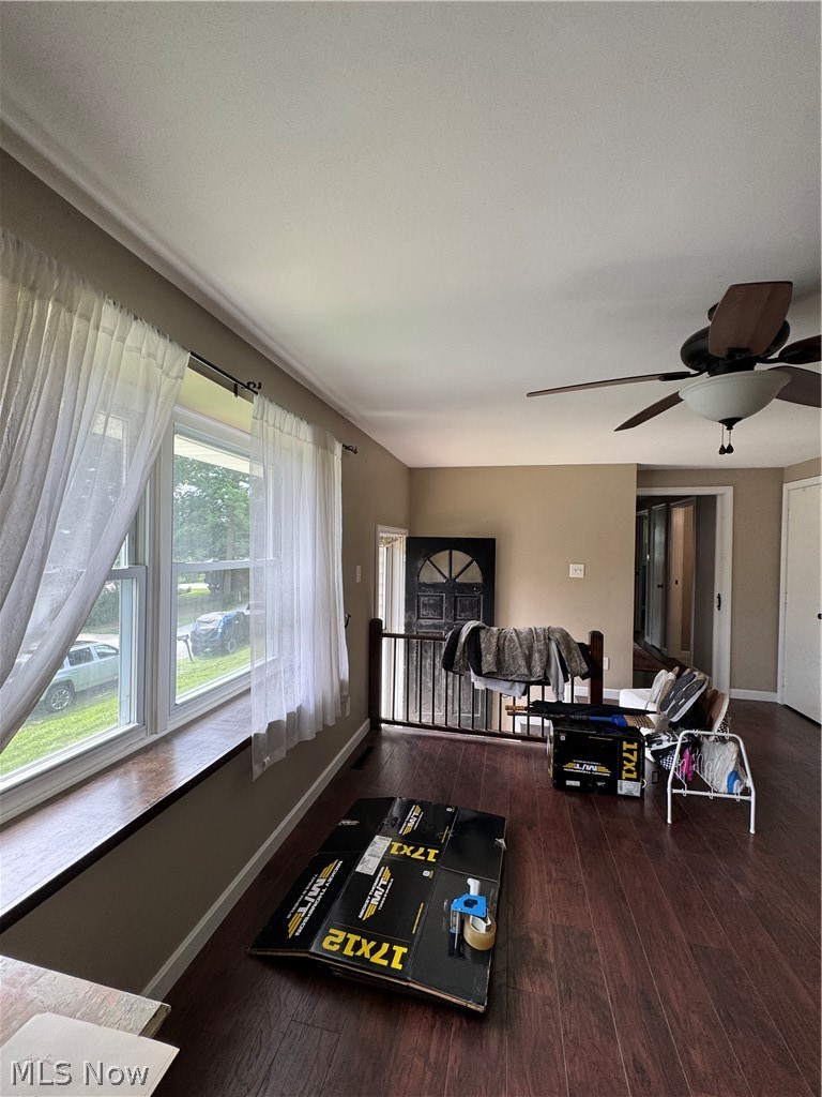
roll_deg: -2.6
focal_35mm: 14
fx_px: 443
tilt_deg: +0.2
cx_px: 411
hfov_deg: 85.7
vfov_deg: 102.1
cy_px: 548
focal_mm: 2.22
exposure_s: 1/99
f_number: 2.2
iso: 64
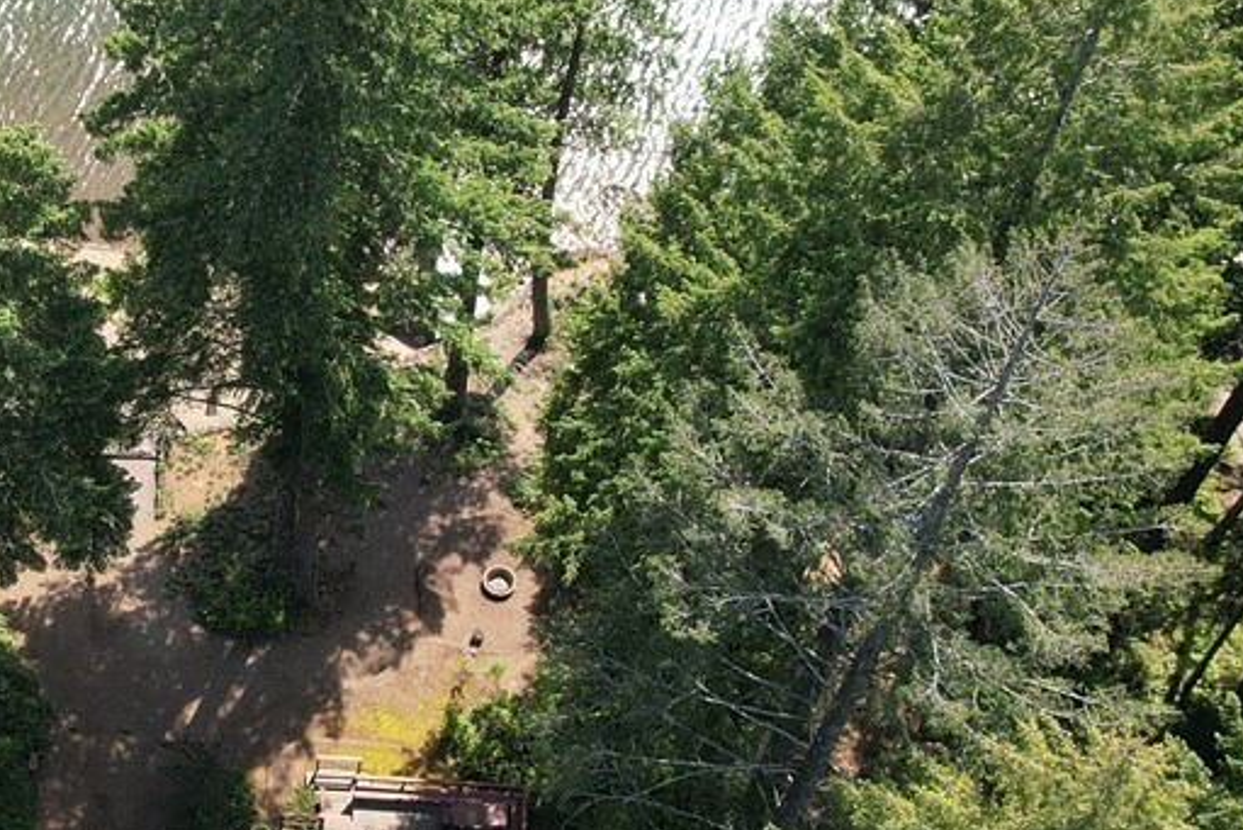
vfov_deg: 18.7
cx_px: 147
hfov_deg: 26.8
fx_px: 2521
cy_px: 507
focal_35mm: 73
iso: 110
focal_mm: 8.38
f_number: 2.8
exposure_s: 1/640
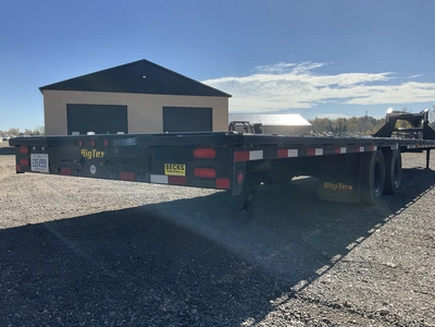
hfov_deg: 61.7
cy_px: 164
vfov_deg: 48.2
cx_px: 218
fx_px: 364
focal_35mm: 29
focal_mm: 3
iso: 25
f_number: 1.8
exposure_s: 1/2141
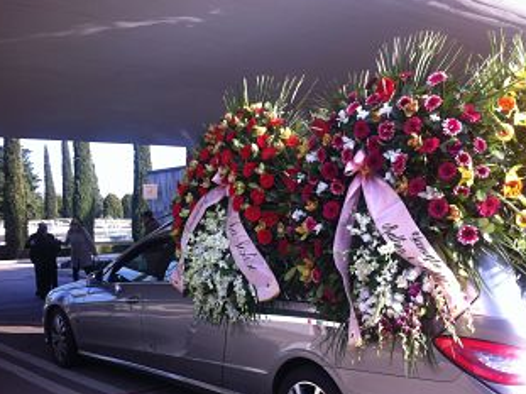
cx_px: 288
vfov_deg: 32.1
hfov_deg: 42.0
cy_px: 226
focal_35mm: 45
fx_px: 684
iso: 80
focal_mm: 3.85
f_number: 2.8
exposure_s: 1/183
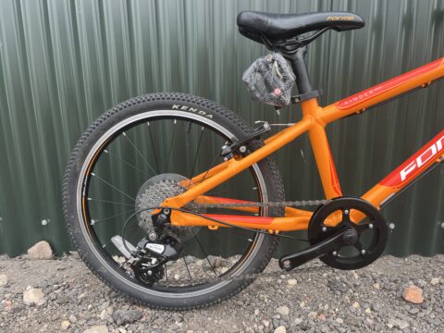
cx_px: 222
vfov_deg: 53.1
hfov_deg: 67.3
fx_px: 333
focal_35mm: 26
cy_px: 166
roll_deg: +2.8
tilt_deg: -10.7
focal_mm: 5.1
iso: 50
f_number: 1.6
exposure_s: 1/384
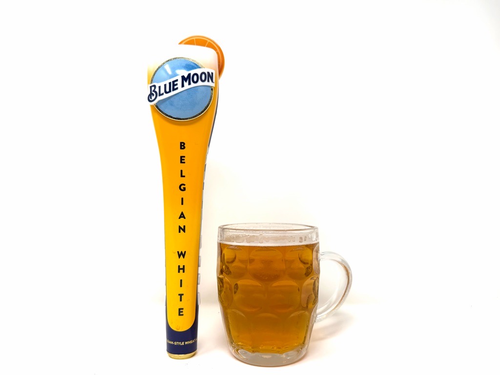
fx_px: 347
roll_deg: +0.8
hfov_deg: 71.6
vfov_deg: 56.8
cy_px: 188
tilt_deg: +3.0
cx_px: 250
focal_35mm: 24
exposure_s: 1/461
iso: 80
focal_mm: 6.76
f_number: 1.78
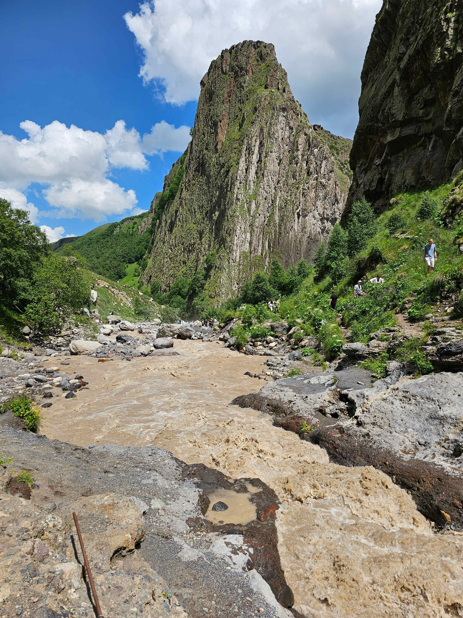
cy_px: 309
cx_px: 232
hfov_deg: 58.9
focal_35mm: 23
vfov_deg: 73.9
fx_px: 410
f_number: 1.7
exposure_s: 1/1283
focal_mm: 6.3
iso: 10
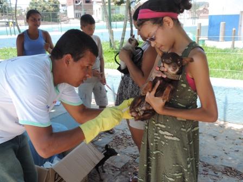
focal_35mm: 35
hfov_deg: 52.6
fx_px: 246
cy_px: 91
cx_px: 122
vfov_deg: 40.7
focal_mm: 6.2
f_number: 3.3
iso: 80
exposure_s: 1/200
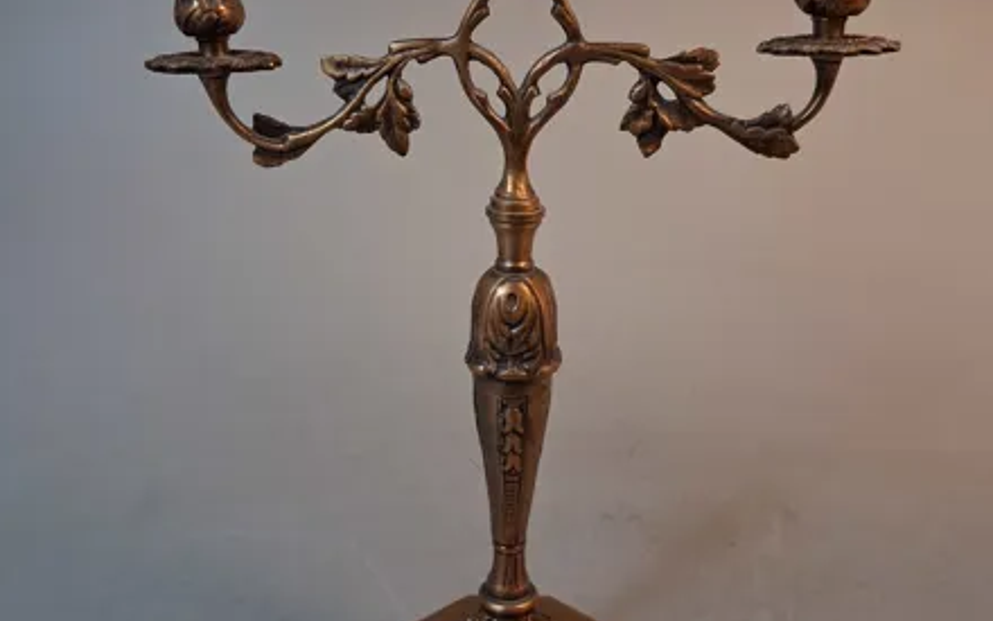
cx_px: 490
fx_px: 1055
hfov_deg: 50.4
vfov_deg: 32.7
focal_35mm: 39
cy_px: 269
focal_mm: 4
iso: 250
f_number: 1.8
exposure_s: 1/50
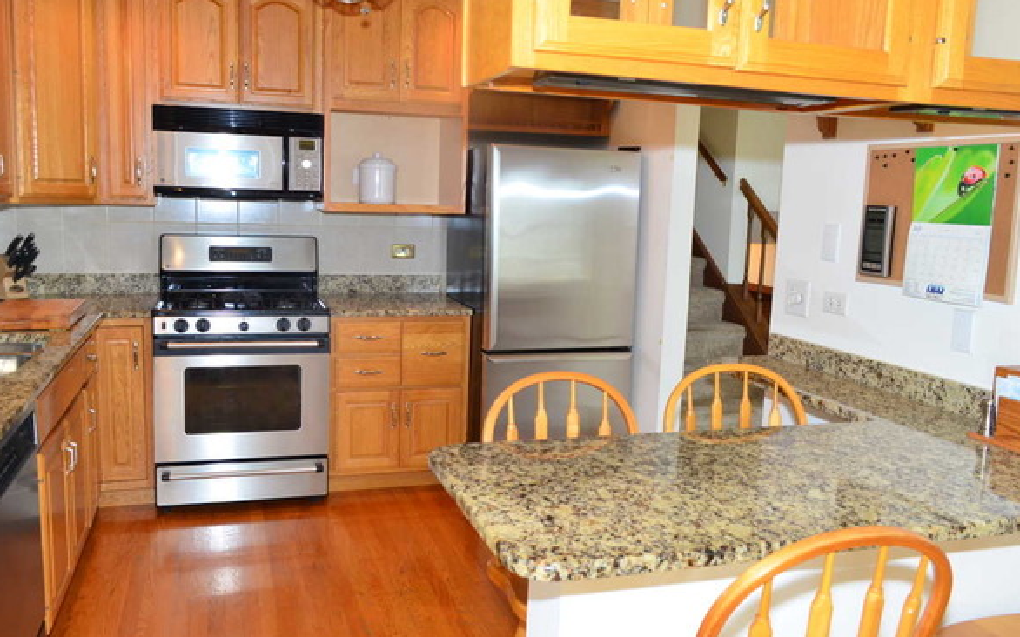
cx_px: 491
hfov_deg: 62.9
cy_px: 298
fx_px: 834
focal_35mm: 30
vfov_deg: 41.8
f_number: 6.7
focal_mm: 18
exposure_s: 1/60
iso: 800
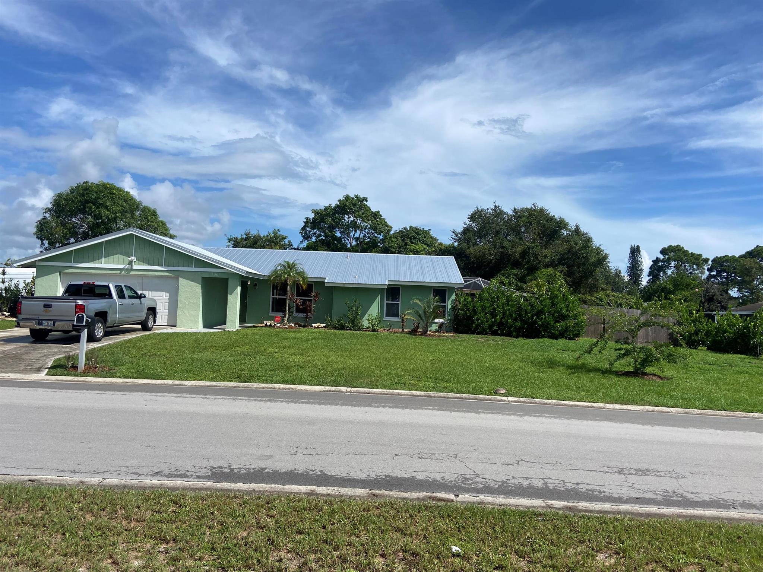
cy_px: 286
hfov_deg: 67.3
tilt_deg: +2.3
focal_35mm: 26
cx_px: 382
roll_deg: -1.5
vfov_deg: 53.1
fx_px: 573
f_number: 1.8
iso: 32
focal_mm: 4.25
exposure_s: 1/4808
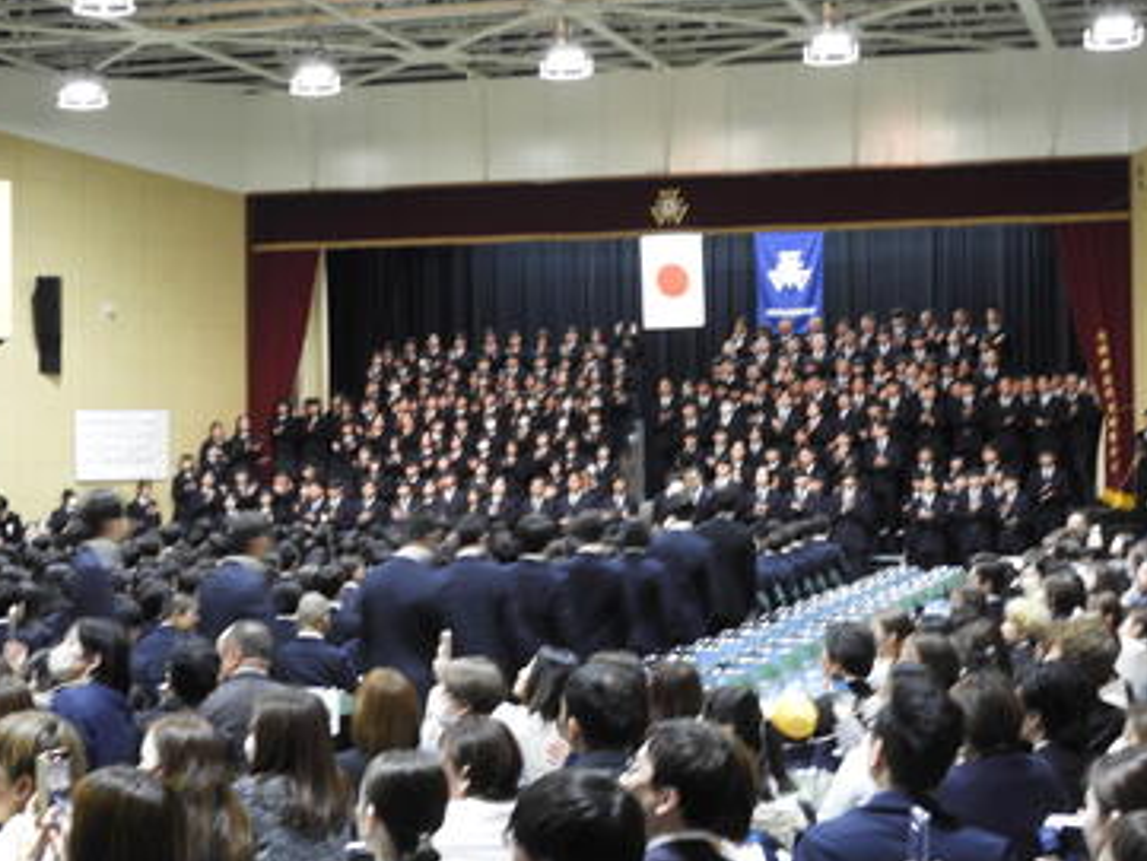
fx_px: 2387
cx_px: 543
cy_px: 403
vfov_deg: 20.4
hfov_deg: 27.0
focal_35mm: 72
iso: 400
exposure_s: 1/10
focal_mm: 11.6
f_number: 4.2
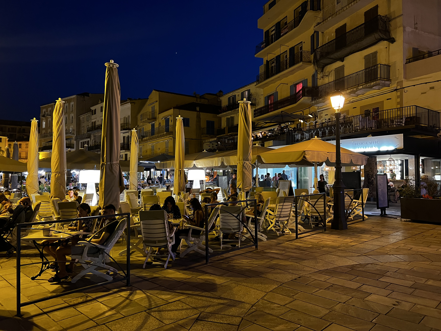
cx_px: 220
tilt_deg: +2.3
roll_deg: -0.1
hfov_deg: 67.3
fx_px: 331
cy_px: 166
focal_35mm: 26
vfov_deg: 53.1
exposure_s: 1/33
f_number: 1.5
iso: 500
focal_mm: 5.7
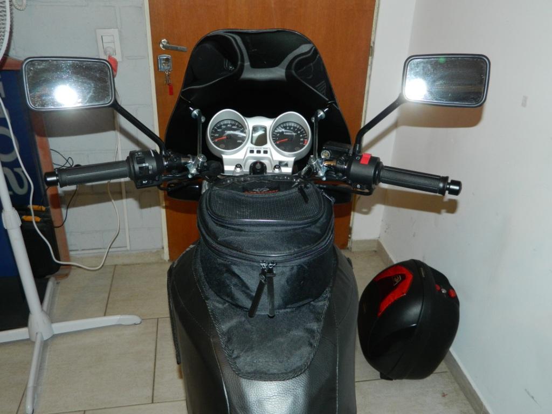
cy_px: 207
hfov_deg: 58.4
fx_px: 494
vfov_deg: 45.4
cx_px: 276
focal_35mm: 31
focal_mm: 5.6
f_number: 3.2
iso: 200
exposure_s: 1/30
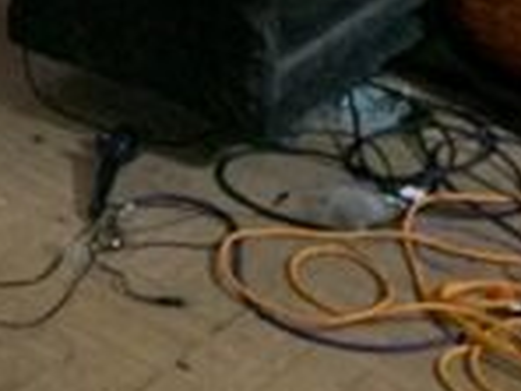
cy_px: -613
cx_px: -415
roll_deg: +0.9
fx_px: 2122
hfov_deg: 12.7
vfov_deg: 9.2
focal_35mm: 141
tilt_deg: -10.6
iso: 500
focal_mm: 4.25
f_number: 1.8
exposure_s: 1/30
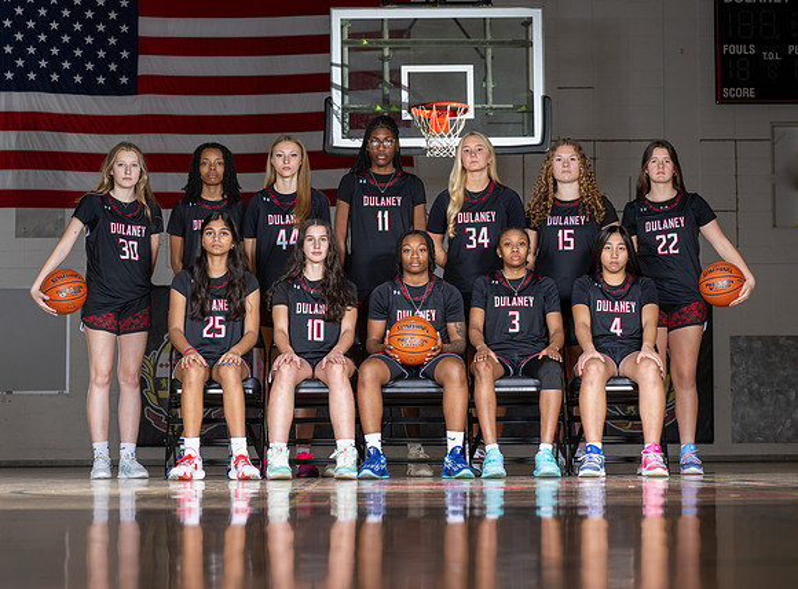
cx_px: 398
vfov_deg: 15.1
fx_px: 2226
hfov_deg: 20.3
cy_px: 257
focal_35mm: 97
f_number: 5.6
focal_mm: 70
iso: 80
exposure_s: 1/125
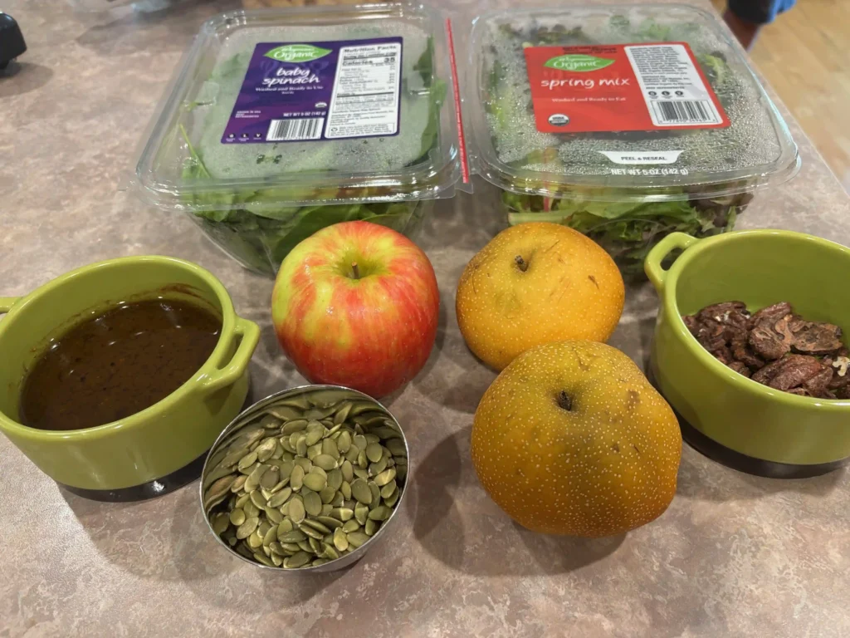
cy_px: 319
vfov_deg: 53.1
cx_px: 425
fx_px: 638
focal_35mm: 26
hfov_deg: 67.3
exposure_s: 1/60
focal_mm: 5.96
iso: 200
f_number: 1.6
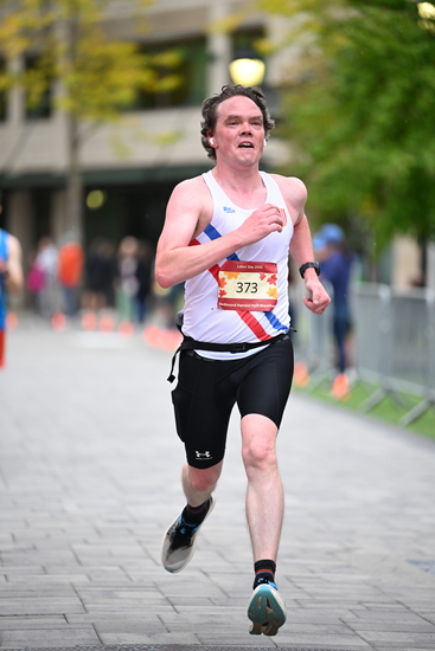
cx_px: 218
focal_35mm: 185
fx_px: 3351
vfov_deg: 11.1
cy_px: 326
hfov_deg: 7.4
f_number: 2.8
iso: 1600
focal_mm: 185
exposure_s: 1/1600
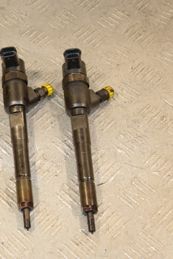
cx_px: -10
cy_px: 130
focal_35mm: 86
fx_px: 619
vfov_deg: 23.6
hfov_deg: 15.5
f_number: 6.3
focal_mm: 38
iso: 800
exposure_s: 1/200
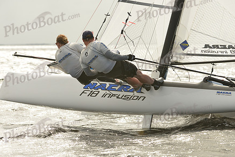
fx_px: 1744
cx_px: 108
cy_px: 93
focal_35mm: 267
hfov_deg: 7.7
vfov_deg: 5.2
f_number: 5.6
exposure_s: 1/1000
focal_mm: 200
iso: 250
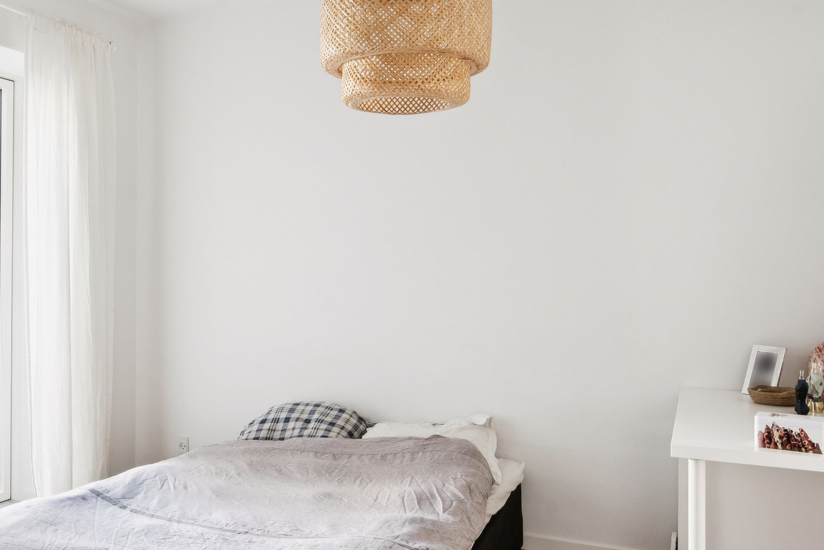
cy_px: 269
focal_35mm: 35
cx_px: 281
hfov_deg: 53.5
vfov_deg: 37.9
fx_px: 801
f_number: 9
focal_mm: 18
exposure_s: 1/30
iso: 640
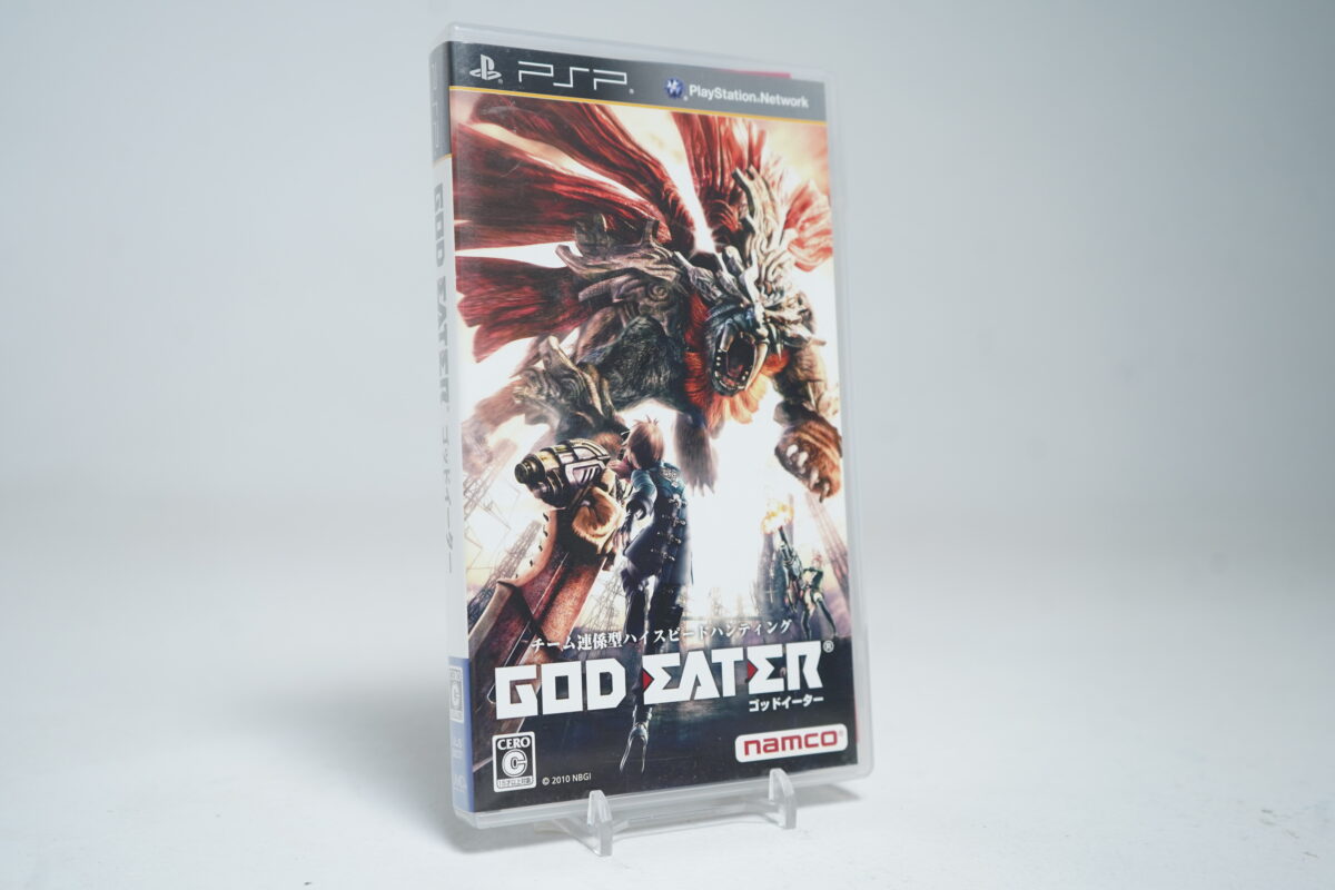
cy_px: 445
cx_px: 668
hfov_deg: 50.7
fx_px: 1409
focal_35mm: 38
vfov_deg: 35.1
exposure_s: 1/40
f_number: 5
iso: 640
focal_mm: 38
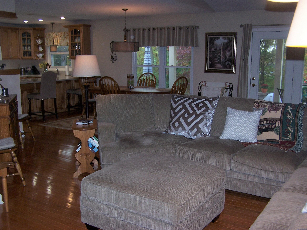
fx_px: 337
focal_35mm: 38
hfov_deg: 49.0
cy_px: 115
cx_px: 154
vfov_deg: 37.7
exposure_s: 1/60
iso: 140
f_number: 2.8
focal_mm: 6.3
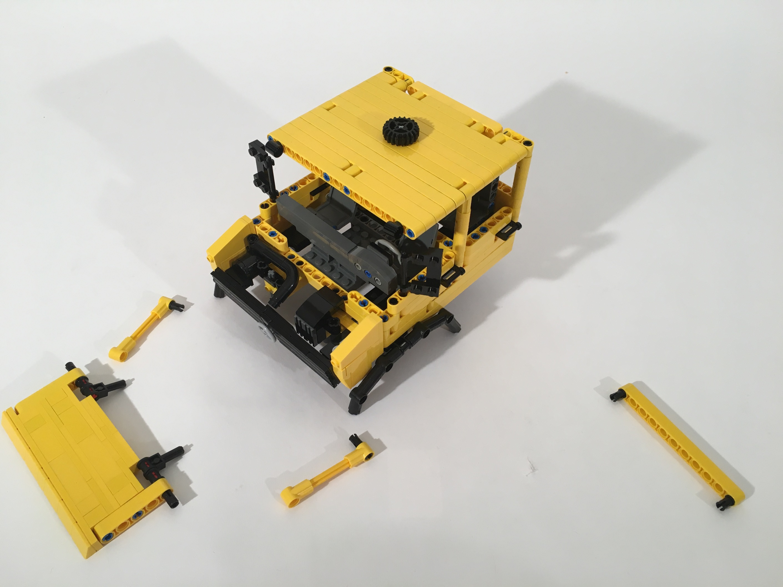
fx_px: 656
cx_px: 392
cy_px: 294
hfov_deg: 61.7
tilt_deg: -45.1
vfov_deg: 48.2
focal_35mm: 29
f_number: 2.2
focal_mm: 4.15
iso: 25
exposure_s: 1/40
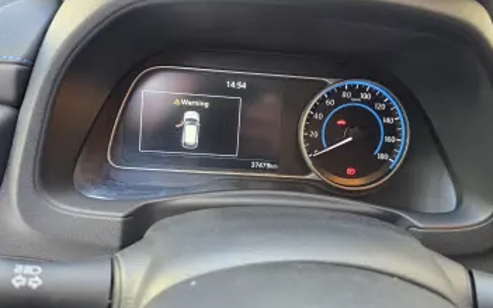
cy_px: 131
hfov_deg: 72.6
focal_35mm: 25
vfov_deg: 49.1
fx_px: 336
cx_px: 251
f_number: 1.7
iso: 320
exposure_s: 1/52.5
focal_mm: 6.3
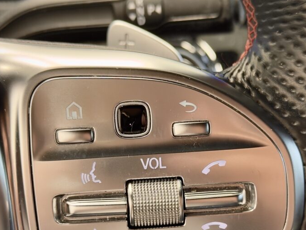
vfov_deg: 20.1
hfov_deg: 26.7
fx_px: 645
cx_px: 170
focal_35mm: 73
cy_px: 161
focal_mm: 6.76
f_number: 1.78
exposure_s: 1/40
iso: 500
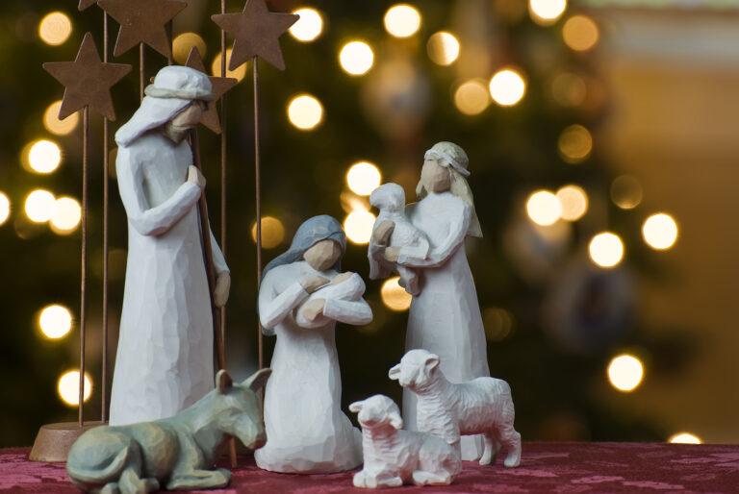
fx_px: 7707
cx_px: 370
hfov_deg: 5.5
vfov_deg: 3.7
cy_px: 247
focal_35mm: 375
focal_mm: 250
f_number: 5.6
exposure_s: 1
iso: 100
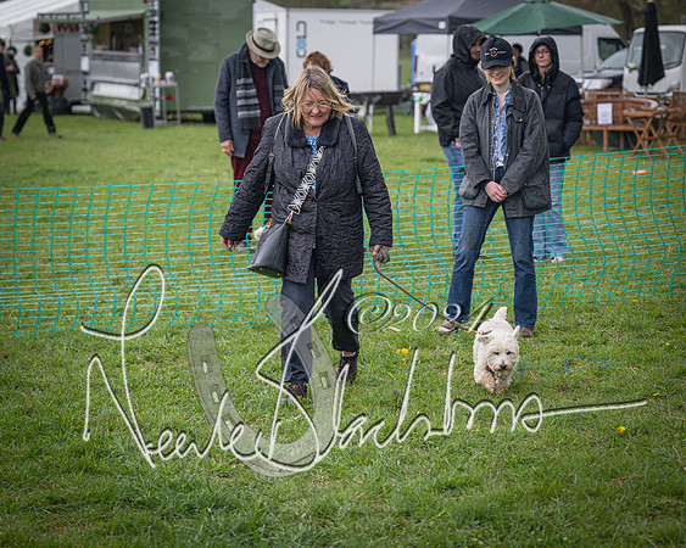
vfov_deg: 13.8
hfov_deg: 17.2
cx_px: 343
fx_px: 2263
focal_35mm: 111
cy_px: 274
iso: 1250
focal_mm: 99
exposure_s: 1/2500
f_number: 4
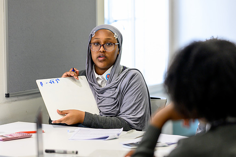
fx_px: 845
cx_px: 118
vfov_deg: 10.6
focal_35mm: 129
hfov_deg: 15.9
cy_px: 78
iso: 560
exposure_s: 1/320
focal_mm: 85
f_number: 1.8
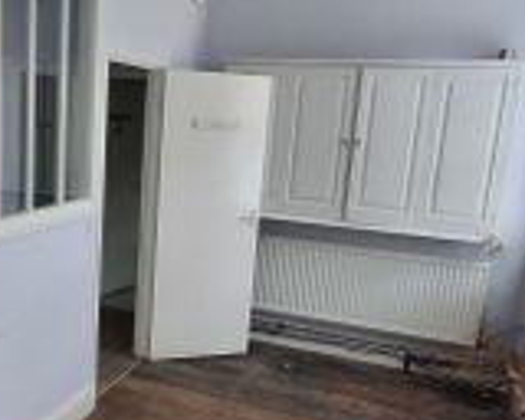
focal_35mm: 39
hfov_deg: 45.2
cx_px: 131
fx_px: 606
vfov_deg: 38.2
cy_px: 226
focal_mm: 1.64
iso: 40
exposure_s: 1/50
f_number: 2.2
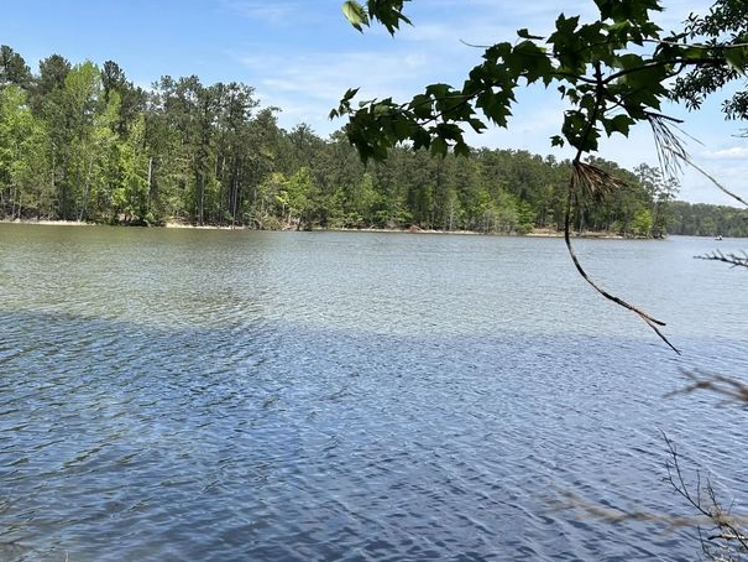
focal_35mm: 44
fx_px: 951
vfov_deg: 32.9
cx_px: 239
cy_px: 253
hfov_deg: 42.3
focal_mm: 5.7
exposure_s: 1/3257
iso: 50
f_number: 1.5
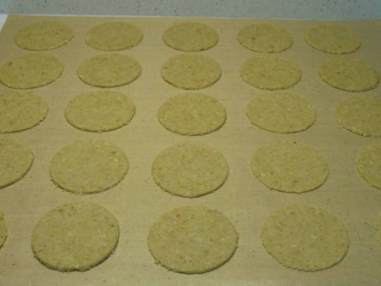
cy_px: 143
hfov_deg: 63.4
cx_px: 190
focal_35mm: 28
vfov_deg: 49.7
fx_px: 308
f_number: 2.7
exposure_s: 1/40
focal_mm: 5
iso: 100
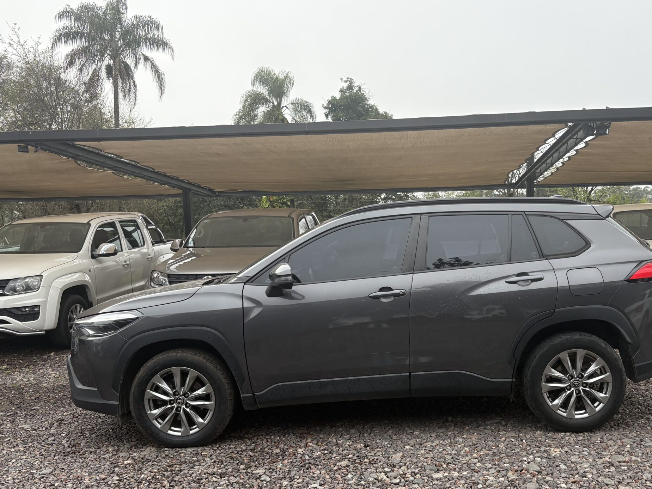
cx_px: 389
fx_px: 678
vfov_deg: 39.5
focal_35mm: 36
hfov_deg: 51.0
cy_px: 294
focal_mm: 5.96
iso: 50
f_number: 1.6
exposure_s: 1/535
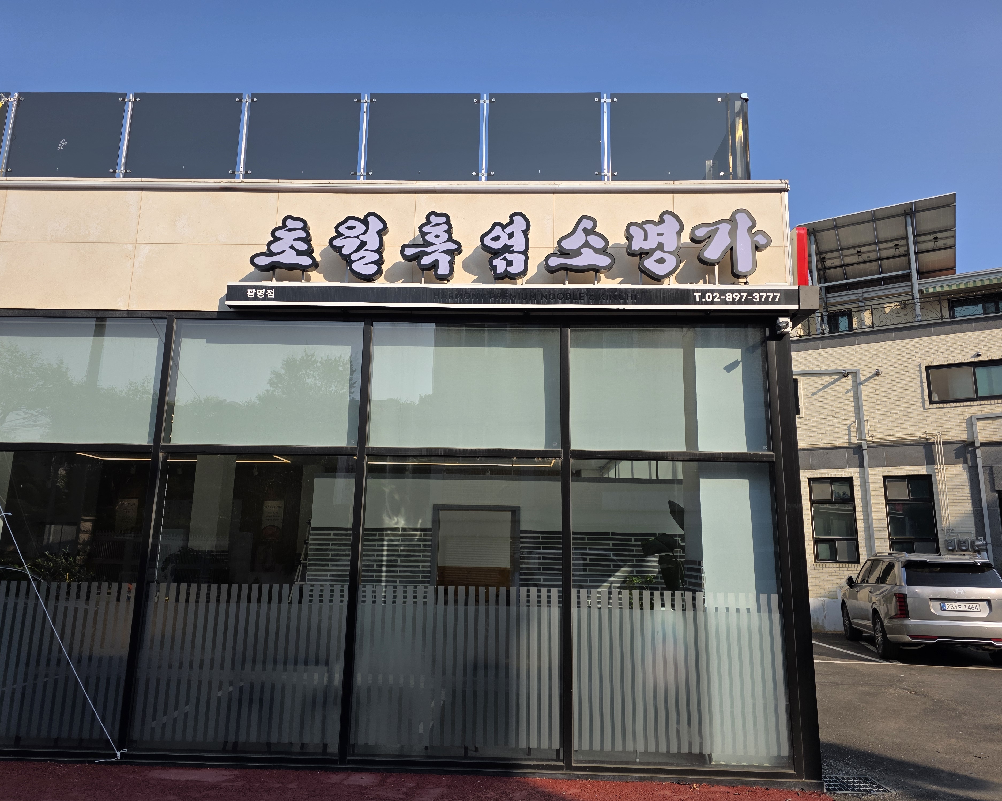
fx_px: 712
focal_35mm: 24
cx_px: 488
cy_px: 401
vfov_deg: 58.8
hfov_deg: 70.3
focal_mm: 6.3
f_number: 1.7
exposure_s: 1/4539
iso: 80
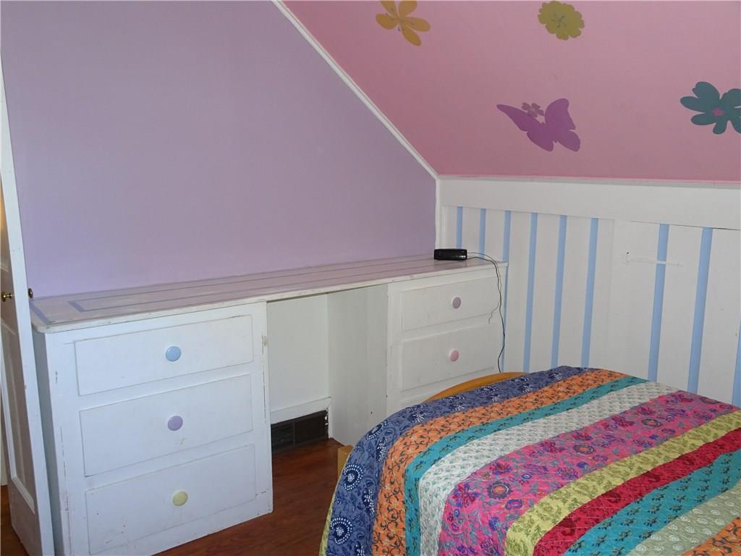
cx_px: 370
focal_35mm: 29
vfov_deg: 48.2
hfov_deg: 61.7
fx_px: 621
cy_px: 278
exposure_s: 1/30
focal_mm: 4.92
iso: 320
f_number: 3.5
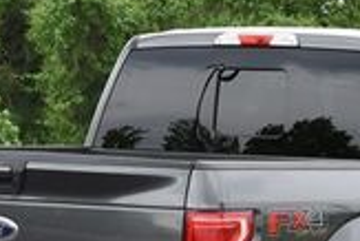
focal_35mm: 224
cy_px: 118
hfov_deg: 9.2
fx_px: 2242
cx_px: 294
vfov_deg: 6.1
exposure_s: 1/250
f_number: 5.6
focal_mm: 38
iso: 220
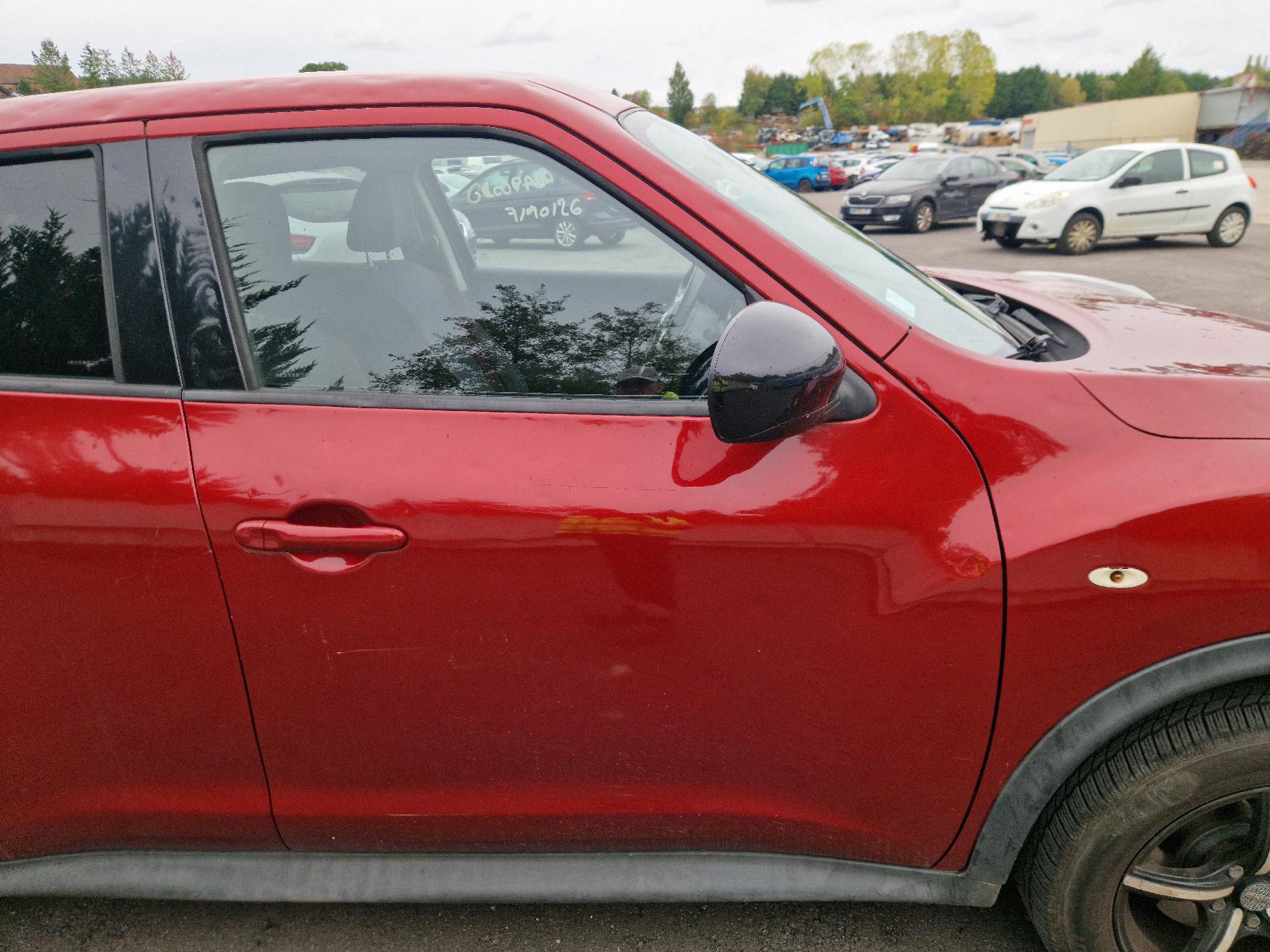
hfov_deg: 73.9
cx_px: 635
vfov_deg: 58.9
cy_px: 476
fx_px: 844
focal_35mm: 23
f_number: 1.8
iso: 50
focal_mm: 5.4
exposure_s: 1/286
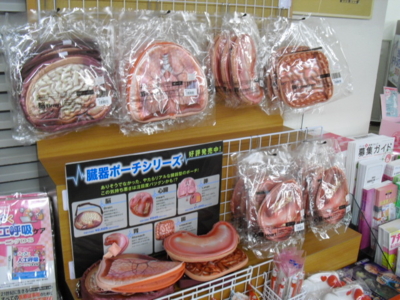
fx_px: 416
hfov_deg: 51.4
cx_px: 200
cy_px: 150
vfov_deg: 39.7
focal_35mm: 36
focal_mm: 6.3
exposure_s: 1/25
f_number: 3.1
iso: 200
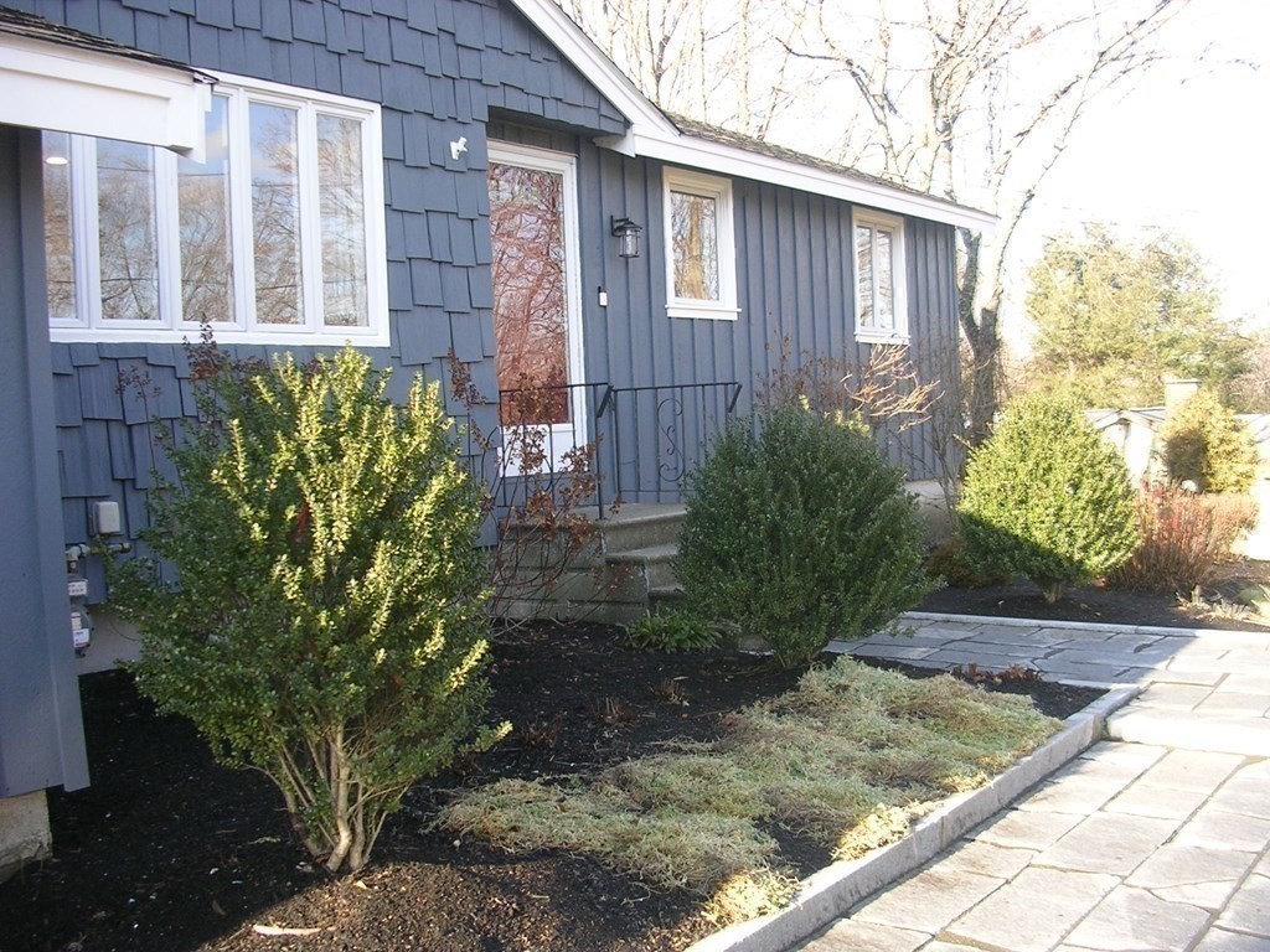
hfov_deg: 49.0
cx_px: 635
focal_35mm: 38
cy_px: 476
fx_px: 1394
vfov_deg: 37.7
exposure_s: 1/137
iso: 50
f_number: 2.8
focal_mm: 5.8
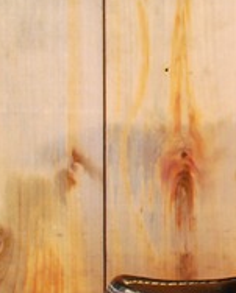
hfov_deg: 12.4
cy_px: 168
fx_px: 1010
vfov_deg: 16.5
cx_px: 389
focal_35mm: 116
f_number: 4
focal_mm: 26
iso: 1000
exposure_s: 1/4
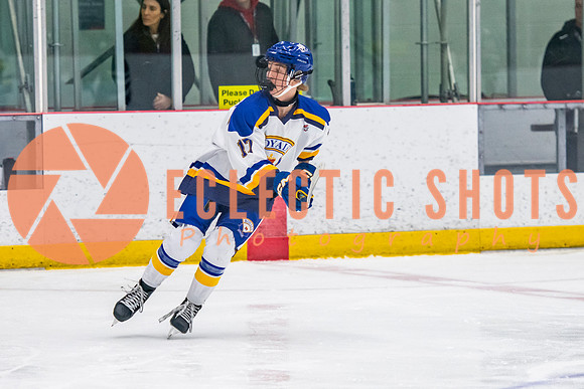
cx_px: 294
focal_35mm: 265
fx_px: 4305
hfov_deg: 7.8
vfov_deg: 5.2
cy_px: 187
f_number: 3.2
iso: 2000
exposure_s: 1/640
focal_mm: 135
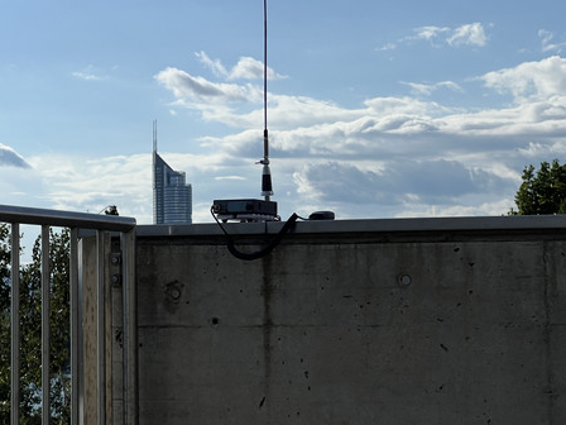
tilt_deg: +6.9
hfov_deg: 17.9
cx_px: 230
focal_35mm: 110
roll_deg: +0.8
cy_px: 132
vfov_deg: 13.4
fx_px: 1799
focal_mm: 9
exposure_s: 1/2801
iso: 25
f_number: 2.8
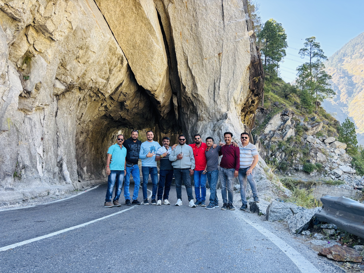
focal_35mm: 26
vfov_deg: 53.1
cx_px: 182
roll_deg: -2.9
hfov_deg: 67.3
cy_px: 136
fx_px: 273
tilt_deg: +5.0
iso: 50
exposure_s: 1/126
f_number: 1.6
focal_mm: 5.96
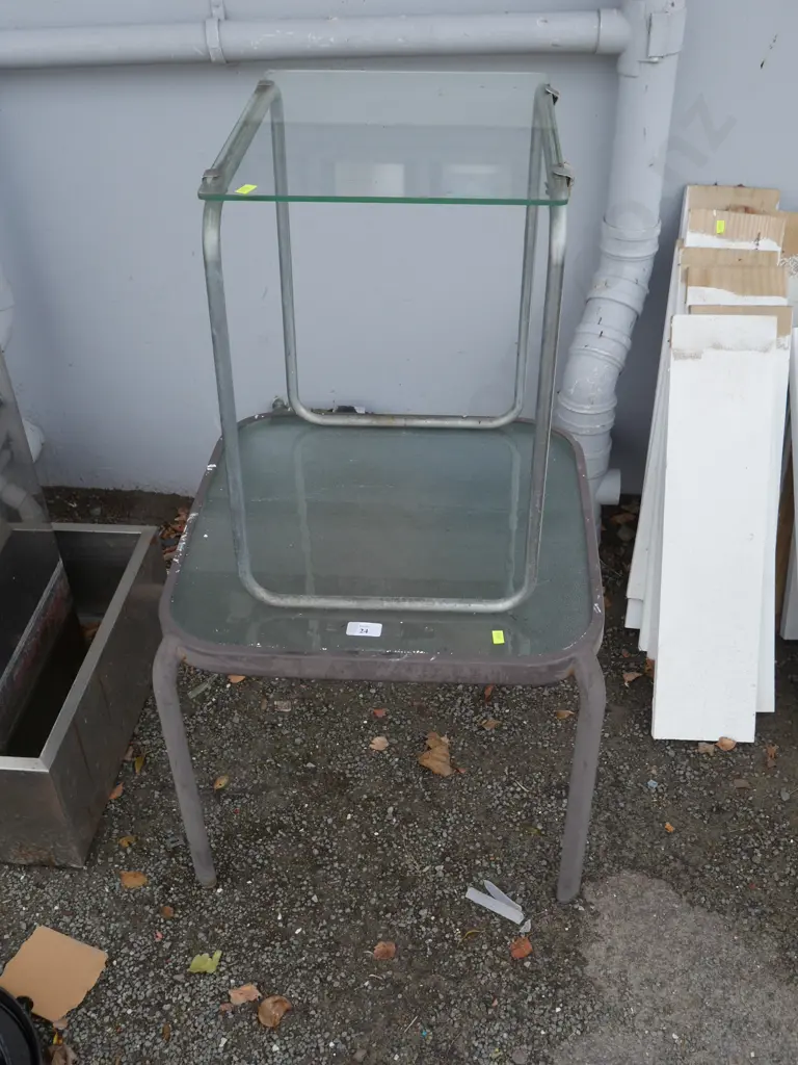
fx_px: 1107
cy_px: 532
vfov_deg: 51.4
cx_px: 399
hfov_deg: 39.7
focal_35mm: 36
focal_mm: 18
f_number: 5.6
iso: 200
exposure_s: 1/160
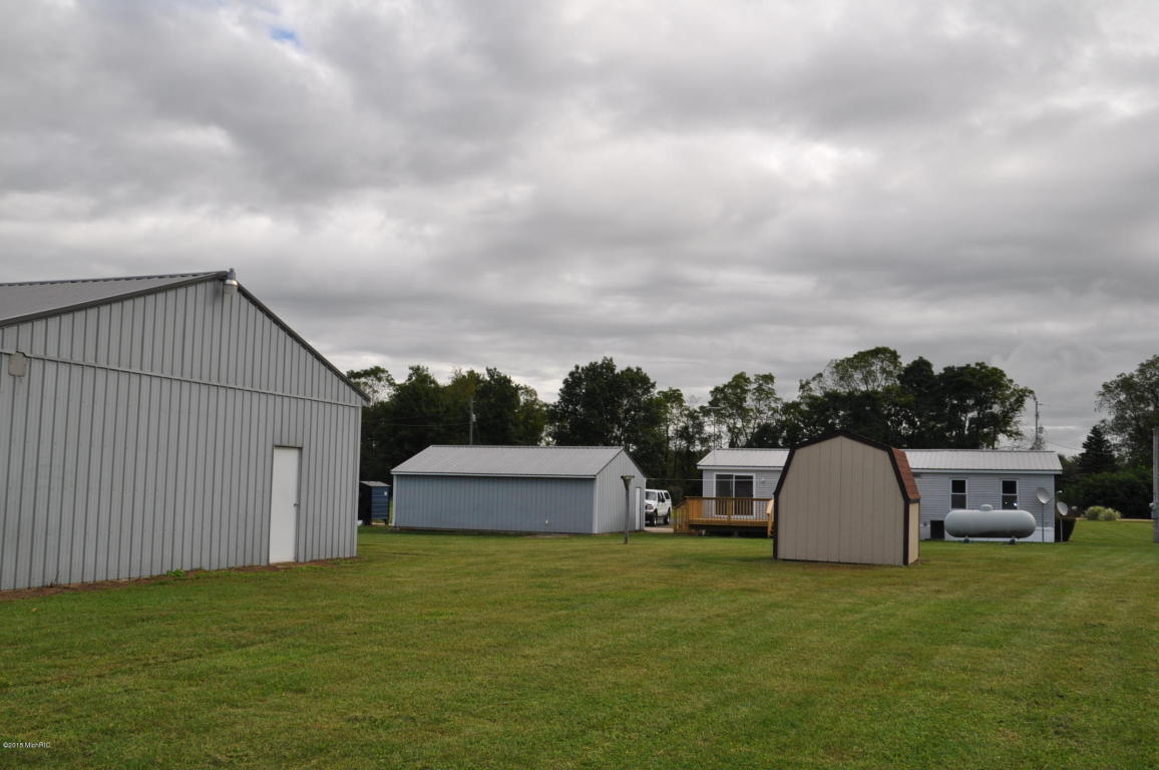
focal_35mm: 34
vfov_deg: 38.3
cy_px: 385
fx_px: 1109
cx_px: 580
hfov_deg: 55.2
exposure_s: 1/200
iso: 200
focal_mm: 23
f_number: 13
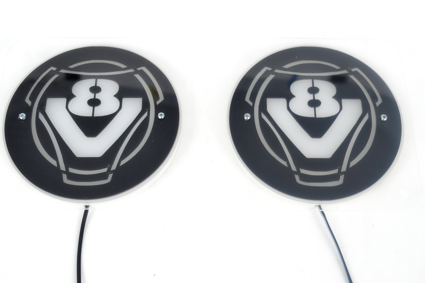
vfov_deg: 28.9
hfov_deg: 42.3
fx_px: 549
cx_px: 211
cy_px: 138
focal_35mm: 47
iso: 400
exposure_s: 1/125
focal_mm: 29
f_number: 5.6
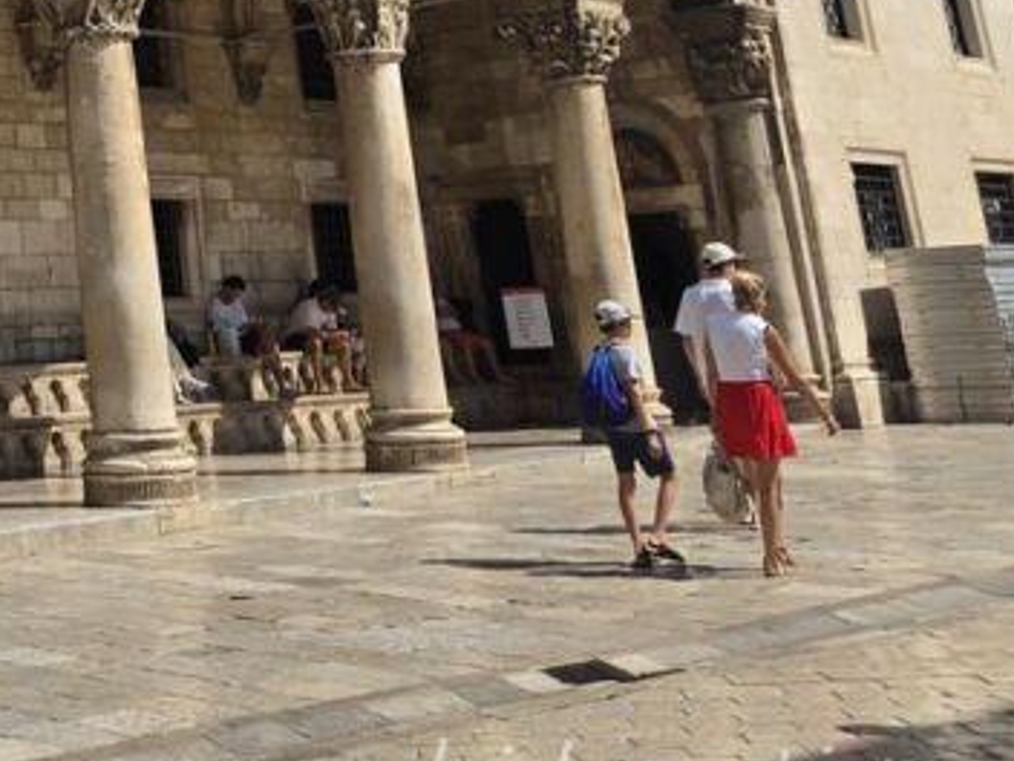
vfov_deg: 19.8
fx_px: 1963
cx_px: -288
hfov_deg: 25.2
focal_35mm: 67
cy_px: -274
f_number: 1.8
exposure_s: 1/2805
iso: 25
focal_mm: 5.4
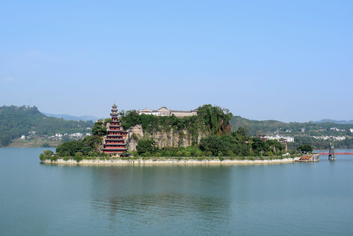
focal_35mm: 36
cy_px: 118
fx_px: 353
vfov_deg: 36.9
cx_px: 176
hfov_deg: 53.1
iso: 200
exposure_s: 1/400
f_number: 10
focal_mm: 24
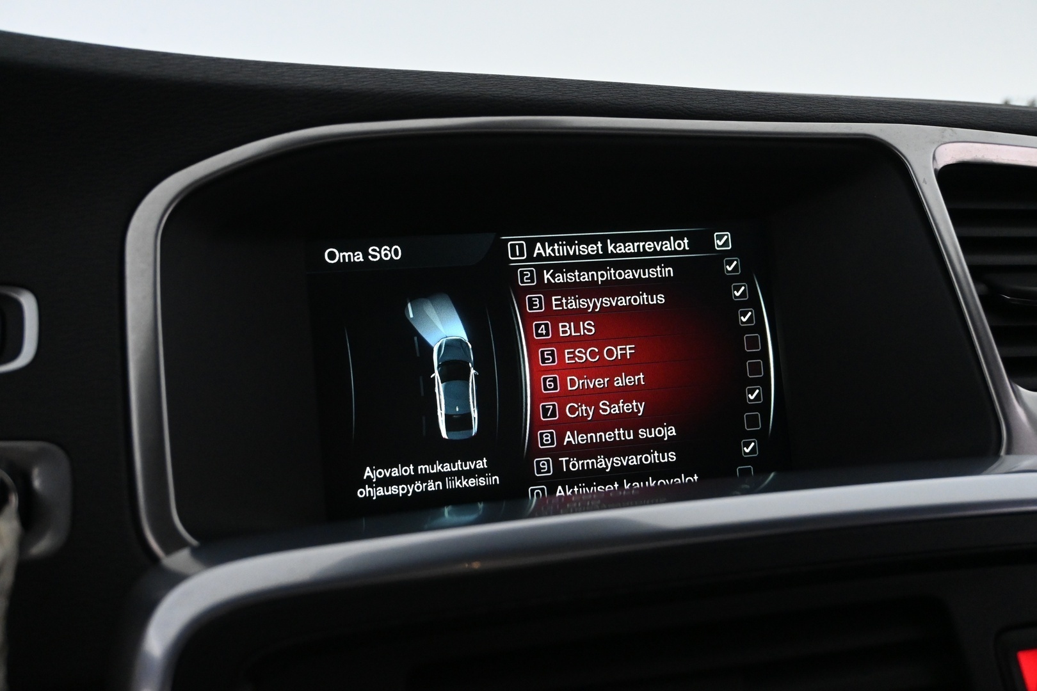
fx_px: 1145
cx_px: 518
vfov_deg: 33.6
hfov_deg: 48.7
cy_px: 346
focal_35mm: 40
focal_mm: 26.5
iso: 3200
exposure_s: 1/100
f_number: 5
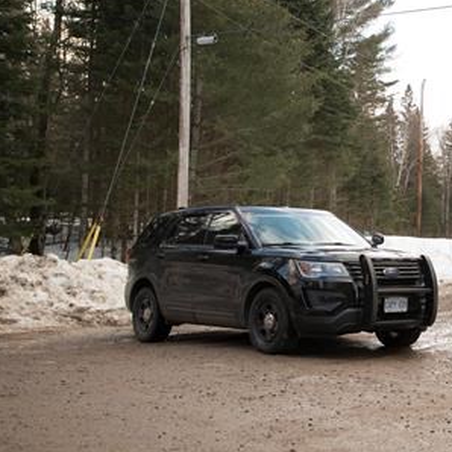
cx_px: 478
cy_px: 177
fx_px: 960
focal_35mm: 65
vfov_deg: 26.4
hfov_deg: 24.9
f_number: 4
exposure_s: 1/1000
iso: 800
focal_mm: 35
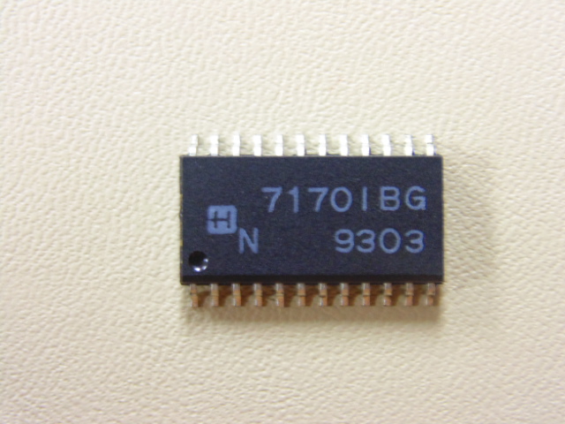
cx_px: 282
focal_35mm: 119
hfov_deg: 16.6
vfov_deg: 12.5
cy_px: 212
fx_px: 1942
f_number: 4.8
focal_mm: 21.3
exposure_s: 1/8
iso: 400
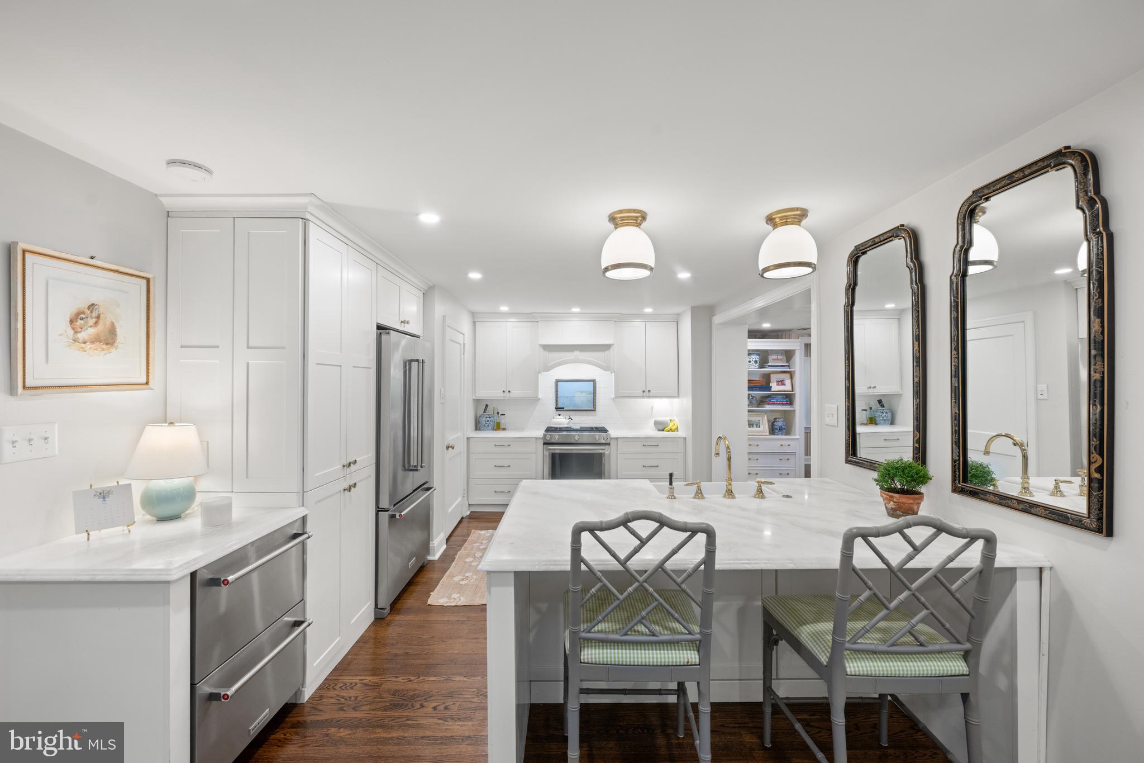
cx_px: 572
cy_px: 382
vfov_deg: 81.2
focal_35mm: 14
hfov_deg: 104.3
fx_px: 445
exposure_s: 1/8
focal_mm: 14
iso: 250
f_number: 7.1
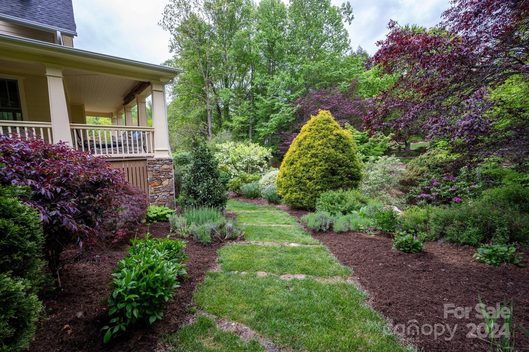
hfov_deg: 100.4
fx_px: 220
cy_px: 176
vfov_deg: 77.2
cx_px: 264
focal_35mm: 15
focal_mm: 15
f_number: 8
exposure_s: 1/200
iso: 800
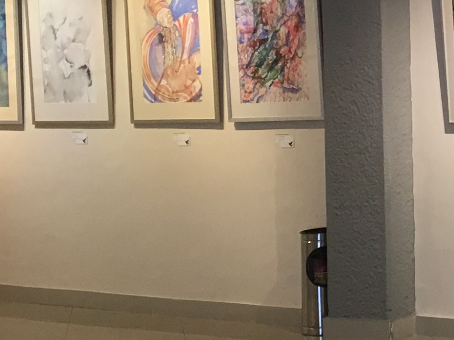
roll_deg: +0.3
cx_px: 621
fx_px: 1613
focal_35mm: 123
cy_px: 71
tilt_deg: +1.6
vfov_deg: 12.0
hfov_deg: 15.1
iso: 32
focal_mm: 4.15
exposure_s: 1/30
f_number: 2.2
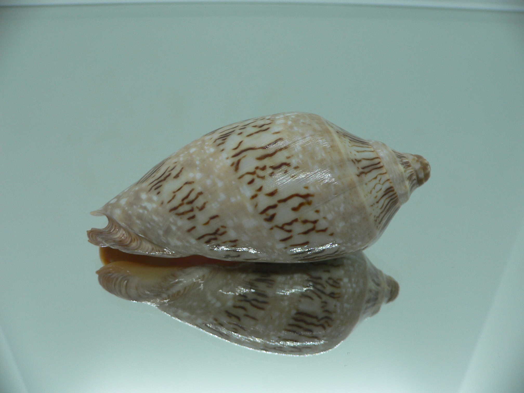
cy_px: 196
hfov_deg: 52.6
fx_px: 530
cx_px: 262
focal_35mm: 35
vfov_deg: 40.7
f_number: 2.8
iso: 80
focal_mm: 4.6
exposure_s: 1/60
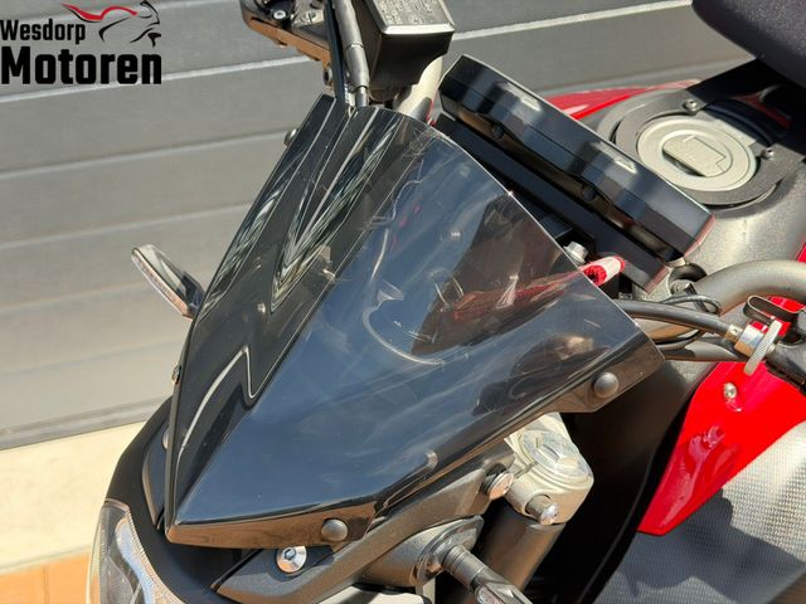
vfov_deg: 30.3
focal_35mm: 48
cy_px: 302
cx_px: 403
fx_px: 1118
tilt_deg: -28.7
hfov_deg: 39.7
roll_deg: +3.9
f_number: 1.78
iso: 80
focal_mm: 6.76
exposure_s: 1/810
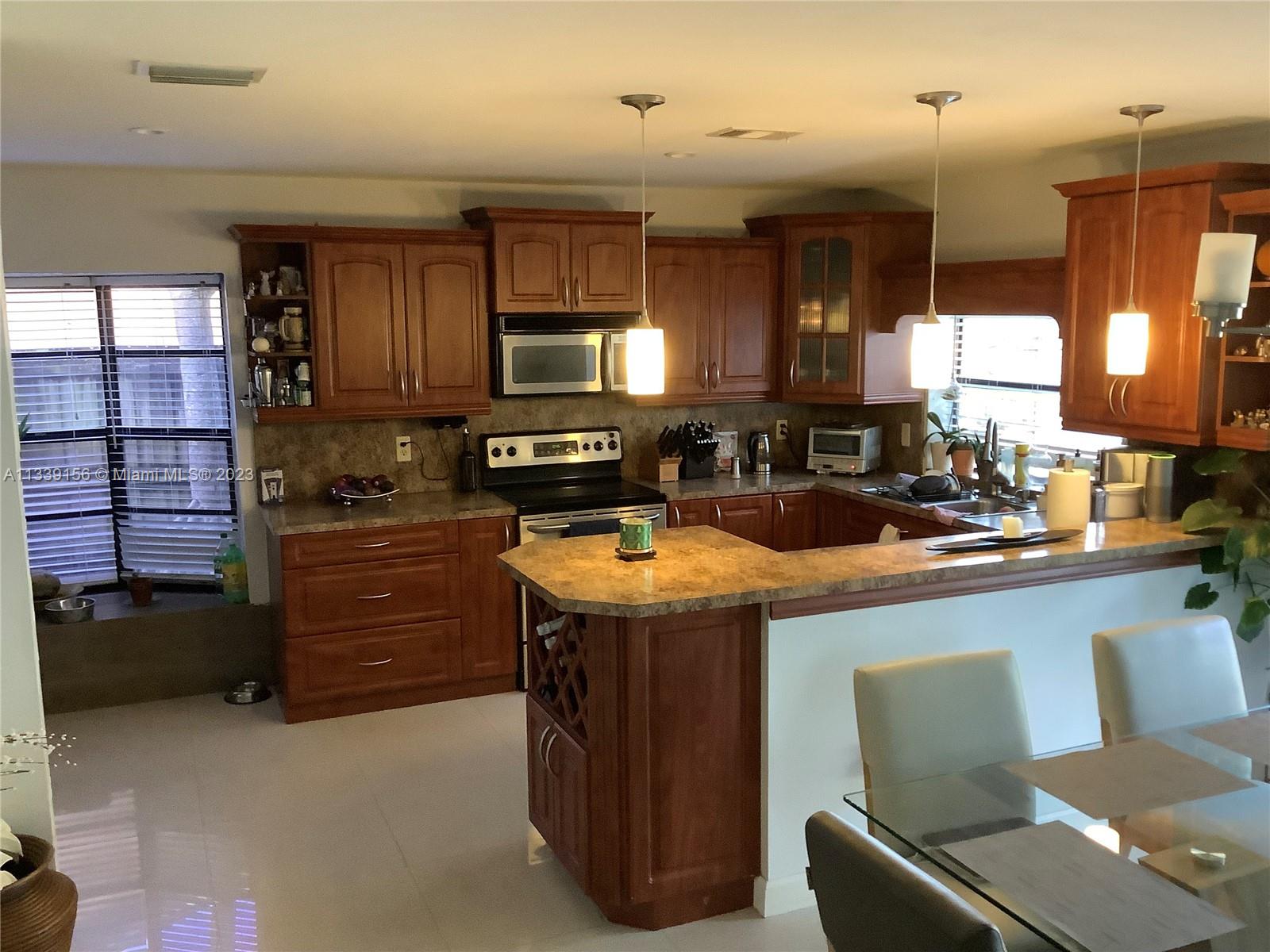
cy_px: 476
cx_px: 635
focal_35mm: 31
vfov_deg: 45.4
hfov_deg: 58.4
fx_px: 1137
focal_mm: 3.3
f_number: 2.4
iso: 400
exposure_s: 1/40
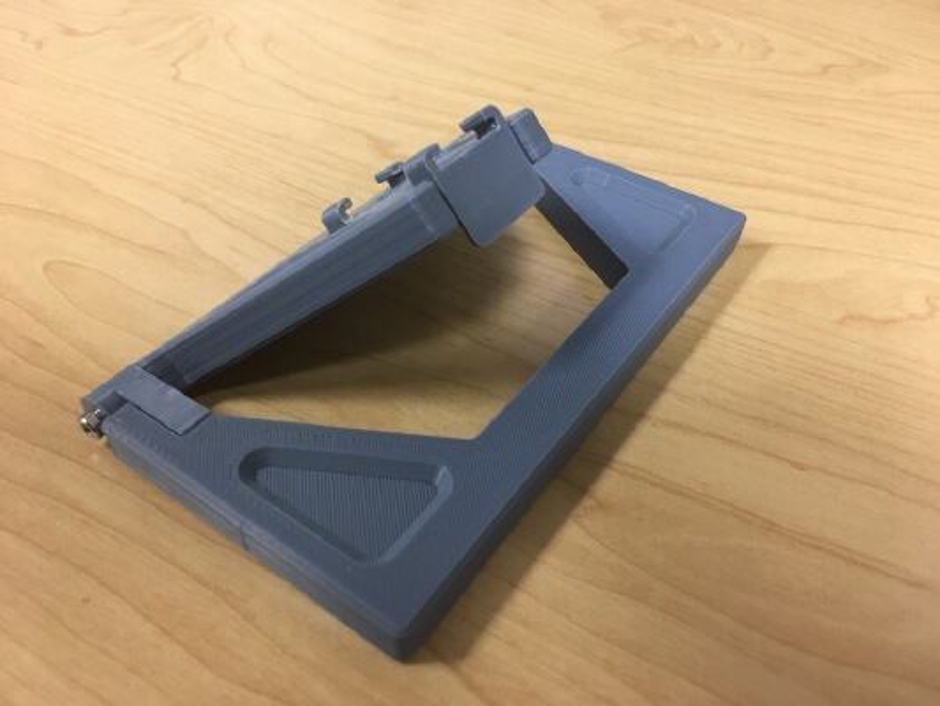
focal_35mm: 29
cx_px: 470
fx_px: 788
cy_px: 353
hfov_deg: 61.6
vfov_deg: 48.2
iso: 200
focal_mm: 4.15
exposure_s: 1/24
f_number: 2.2
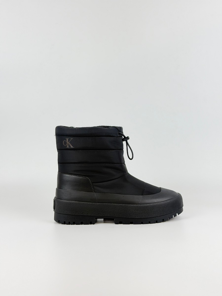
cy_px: 148
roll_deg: +0.5
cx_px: 111
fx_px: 410
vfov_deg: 39.7
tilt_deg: -3.8
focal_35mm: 48
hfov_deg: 30.3
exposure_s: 1/138
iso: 50
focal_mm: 6.76
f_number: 1.78
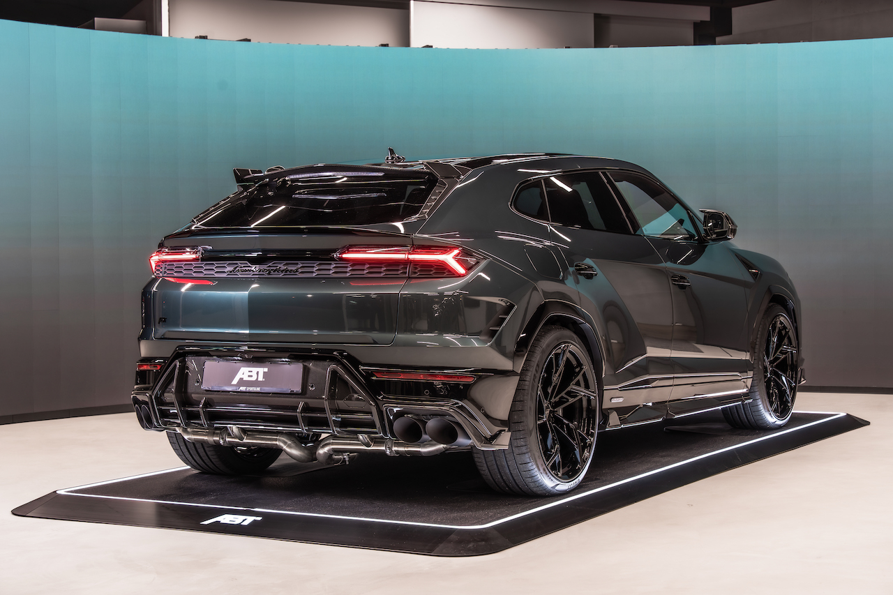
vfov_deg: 19.5
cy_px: 298
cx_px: 446
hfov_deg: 28.8
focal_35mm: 70
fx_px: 1736
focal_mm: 70
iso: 100
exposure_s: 1/1.67
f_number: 7.1
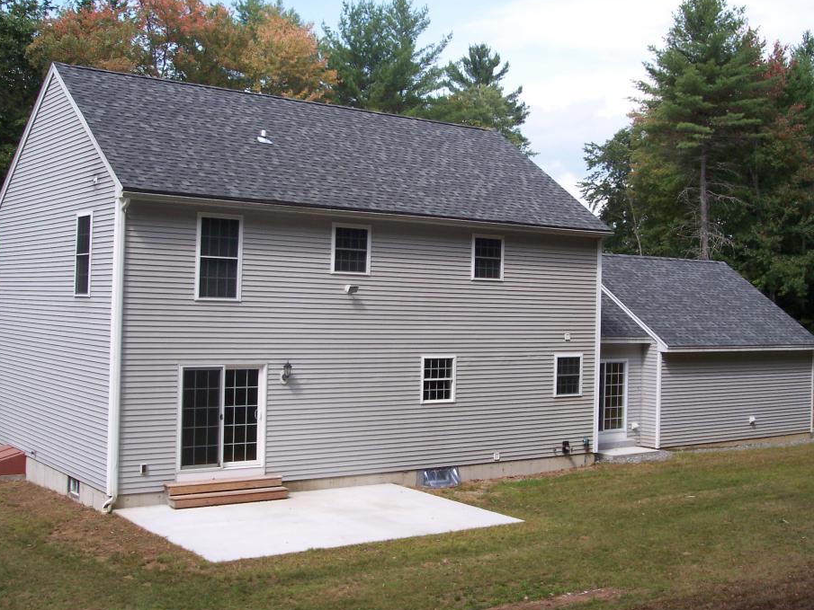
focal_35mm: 43
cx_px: 440
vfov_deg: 33.6
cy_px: 278
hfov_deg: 43.8
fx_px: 1011
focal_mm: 8
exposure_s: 1/500
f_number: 4.8
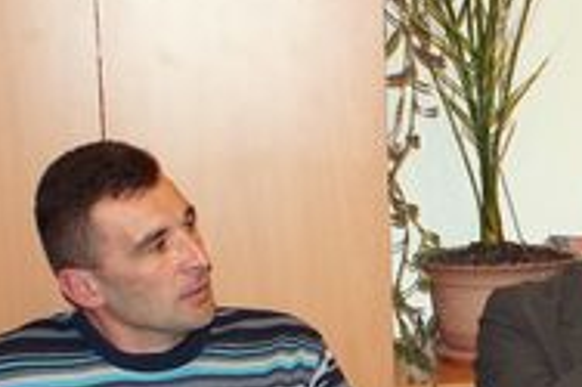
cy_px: 353
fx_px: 1809
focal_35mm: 112
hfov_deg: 17.4
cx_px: 712
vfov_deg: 12.1
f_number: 4
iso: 800
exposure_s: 1/100
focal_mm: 20
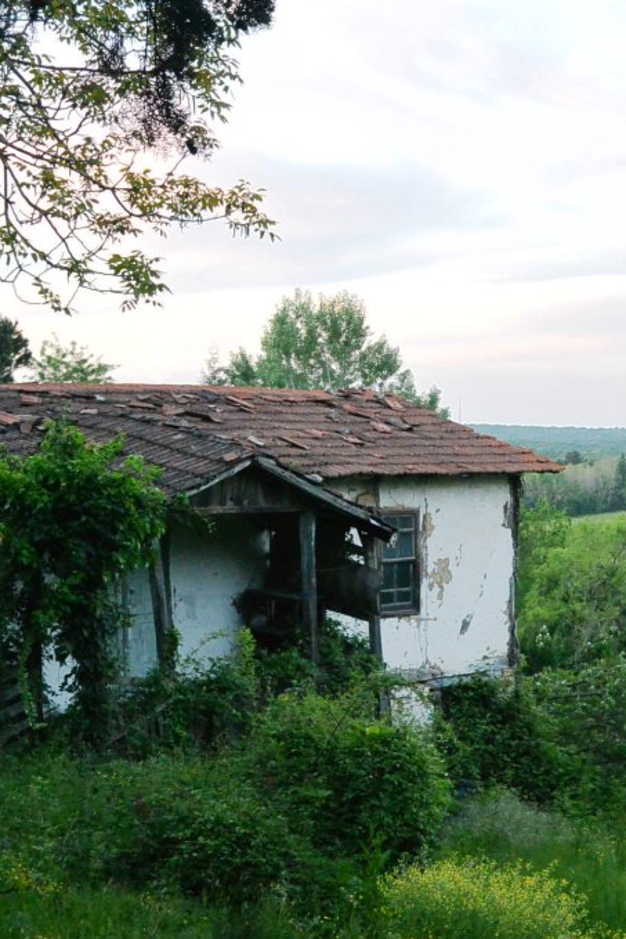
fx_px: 1929
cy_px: 470
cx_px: 575
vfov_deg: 27.3
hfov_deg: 18.1
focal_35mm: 74
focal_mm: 18.2
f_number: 4.5
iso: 1400
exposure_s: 1/60
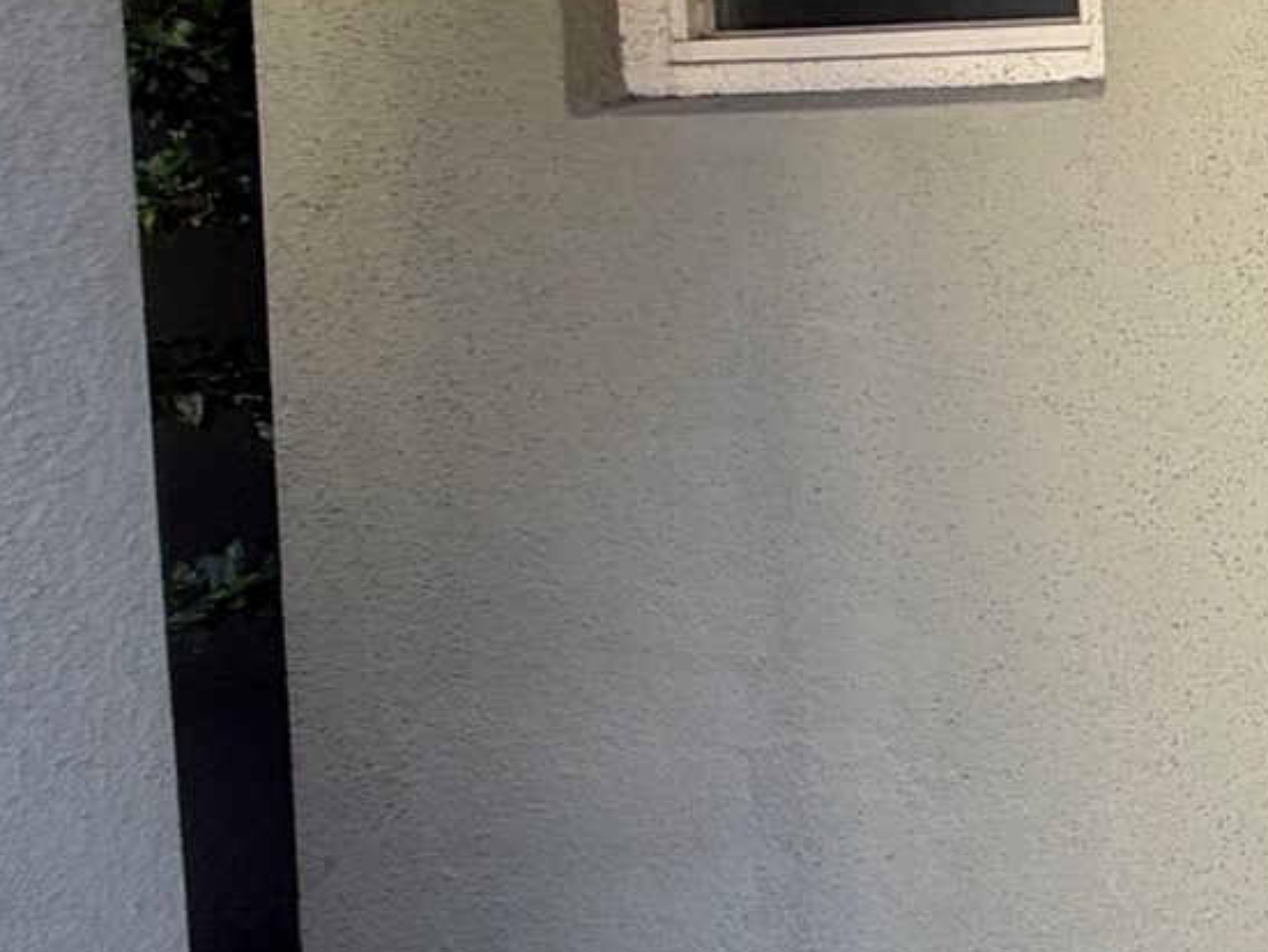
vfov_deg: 28.0
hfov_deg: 25.4
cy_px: 561
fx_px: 1906
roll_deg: +2.0
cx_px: 2000
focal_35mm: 52
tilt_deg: -1.5
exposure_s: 1/175
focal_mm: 2.22
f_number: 2.2
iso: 40
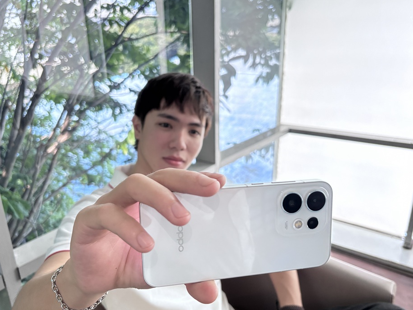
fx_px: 346
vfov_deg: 48.2
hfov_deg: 61.6
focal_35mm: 29
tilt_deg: -20.9
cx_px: 210
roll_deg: +1.2
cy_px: 166
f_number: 1.6
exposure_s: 1/60
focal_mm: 5.96
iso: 320
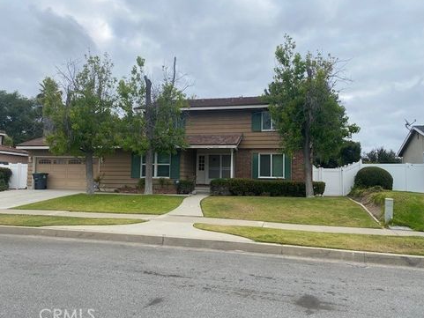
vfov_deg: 51.4
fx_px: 331
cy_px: 160
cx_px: 206
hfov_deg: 65.3
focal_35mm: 27
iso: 32
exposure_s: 1/1543
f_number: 1.8
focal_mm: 4.25
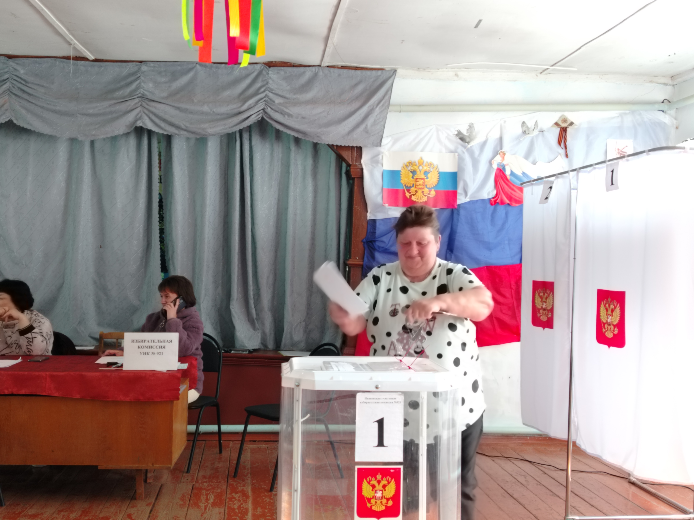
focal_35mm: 41
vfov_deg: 35.1
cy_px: 260
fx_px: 822
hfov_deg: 45.8
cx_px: 347
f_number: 1.75
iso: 597
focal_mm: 5.25
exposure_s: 1/33.3
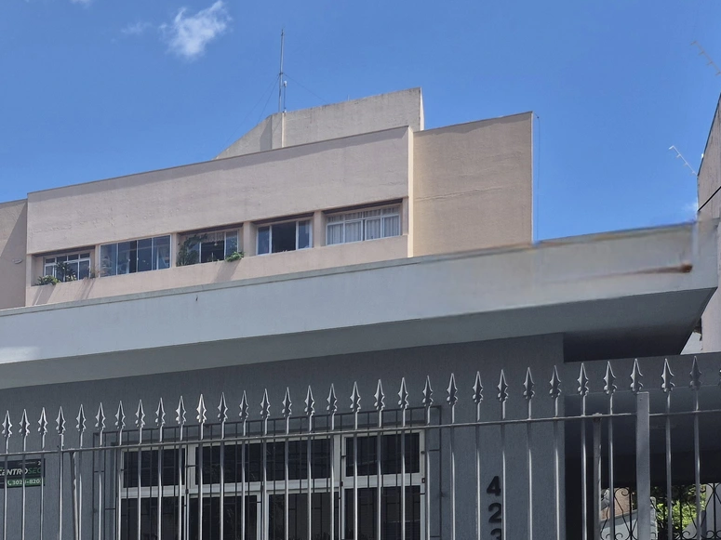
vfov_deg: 24.0
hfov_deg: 29.4
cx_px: -127
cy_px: 594
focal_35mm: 57
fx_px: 1187
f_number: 1.8
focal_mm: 5.4
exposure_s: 1/2000
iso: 25
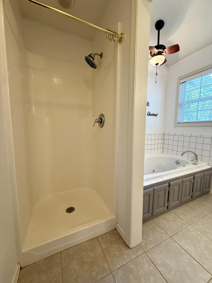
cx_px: 106
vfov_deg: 102.1
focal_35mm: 14
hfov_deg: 85.7
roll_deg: +0.1
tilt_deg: -5.9
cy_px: 142
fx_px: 114
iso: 200
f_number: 2.2
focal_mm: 2.22
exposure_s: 1/60
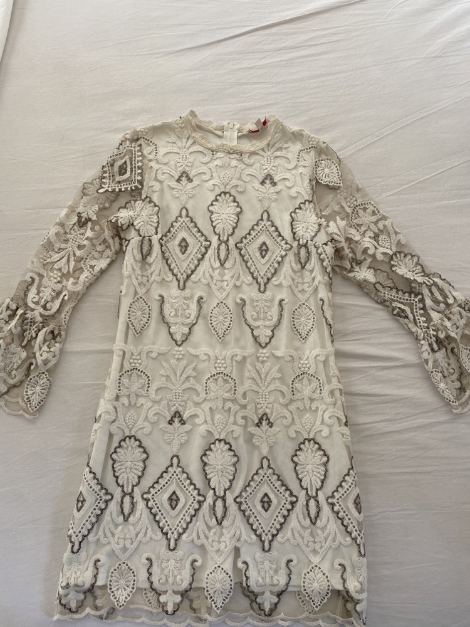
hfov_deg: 53.1
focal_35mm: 26
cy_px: 314
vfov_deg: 67.3
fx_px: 471
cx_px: 235
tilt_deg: -80.4
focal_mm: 4.25
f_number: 1.8
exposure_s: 1/122
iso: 64
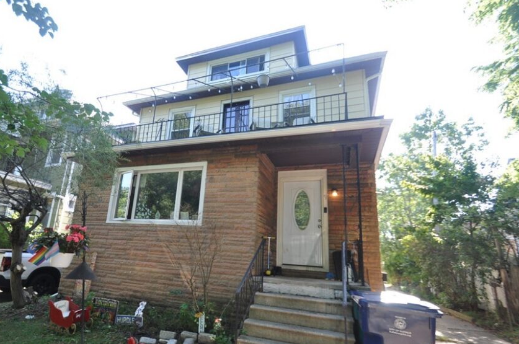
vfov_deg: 64.3
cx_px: 221
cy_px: 183
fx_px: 273
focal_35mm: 19
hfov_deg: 86.4
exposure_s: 1/200
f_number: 3.5
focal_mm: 10
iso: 280
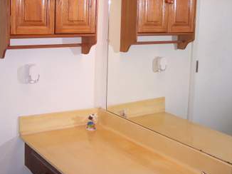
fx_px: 375
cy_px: 65
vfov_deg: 26.0
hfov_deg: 34.3
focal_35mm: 56
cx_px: 131
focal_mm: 6.3
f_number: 2.8
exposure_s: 1/60
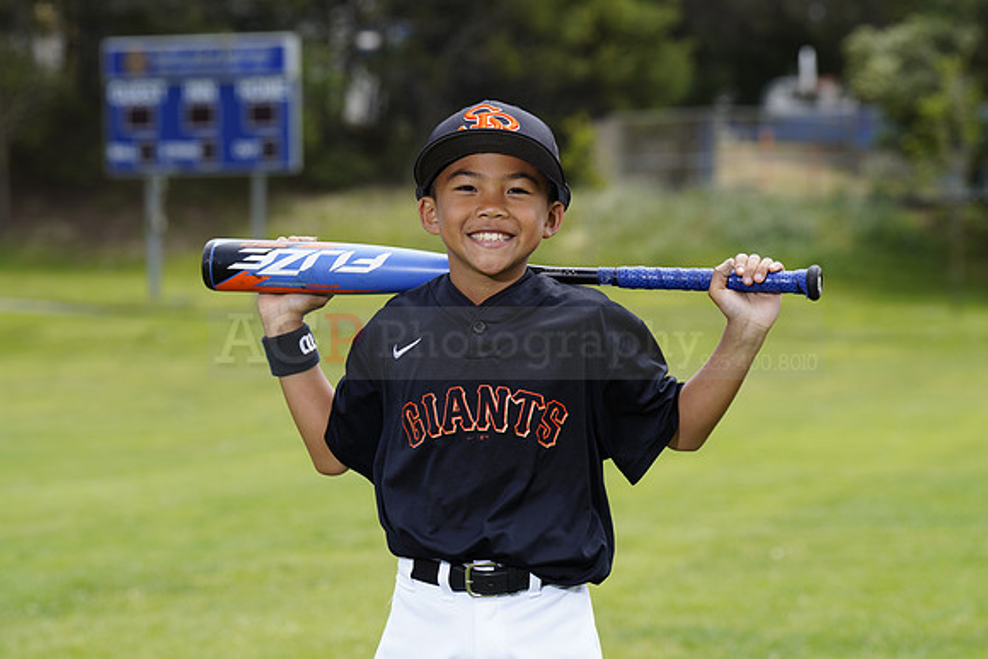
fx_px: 3843
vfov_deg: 9.8
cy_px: 330
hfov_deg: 14.7
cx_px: 494
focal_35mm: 140
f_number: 6.3
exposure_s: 1/250
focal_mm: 140
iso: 100
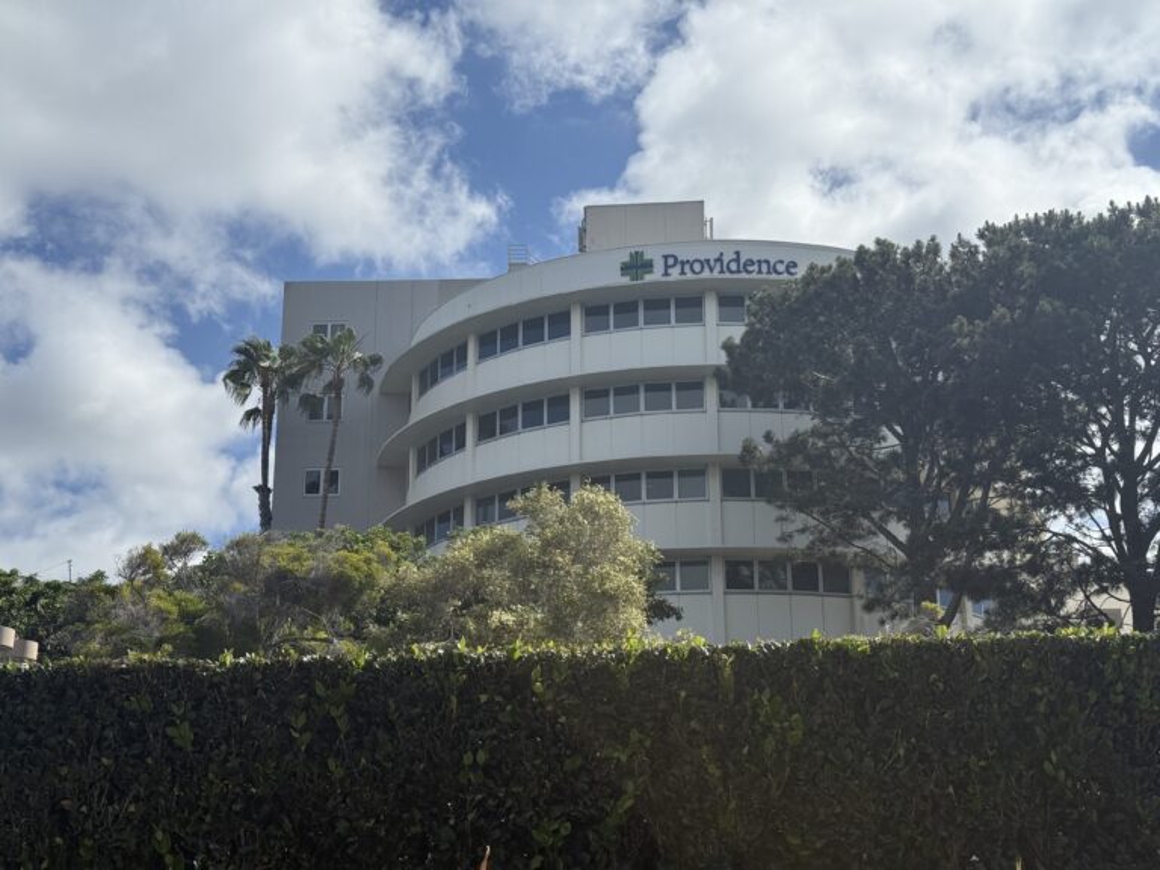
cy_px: 435
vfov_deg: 30.3
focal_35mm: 48
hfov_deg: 39.7
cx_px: 580
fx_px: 1609
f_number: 1.78
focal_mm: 6.76
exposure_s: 1/11364
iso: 80
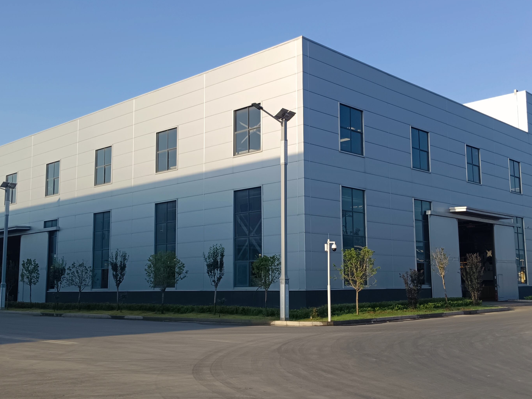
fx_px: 599
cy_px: 200
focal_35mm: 39
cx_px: 279
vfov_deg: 36.8
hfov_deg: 47.8
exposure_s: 1/319
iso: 100
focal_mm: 3.96
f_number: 1.8
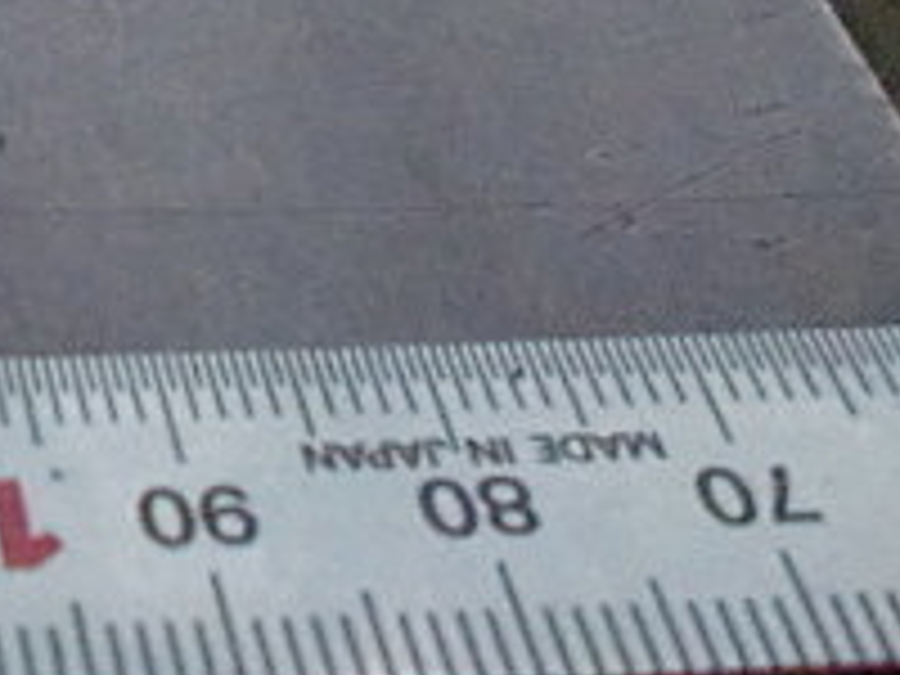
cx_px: -459
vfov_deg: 12.9
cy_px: -162
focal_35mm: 112
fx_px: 2912
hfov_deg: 16.1
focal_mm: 6.3
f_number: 3.1
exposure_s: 1/60
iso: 1600
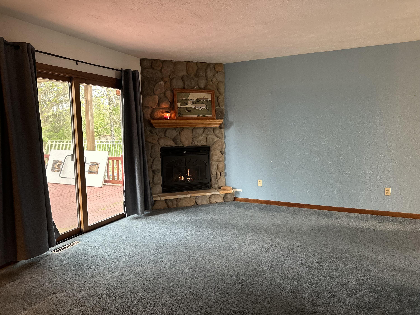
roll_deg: +0.9
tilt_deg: -6.6
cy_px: 158
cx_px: 210
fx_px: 291
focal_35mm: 24
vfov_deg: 56.8
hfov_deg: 71.6
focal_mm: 6.86
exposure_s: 1/60
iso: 640
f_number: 1.78
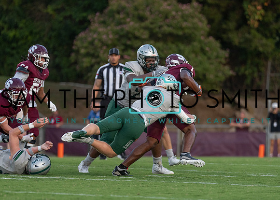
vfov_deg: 4.6
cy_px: 121
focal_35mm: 315
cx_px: 149
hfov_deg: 6.4
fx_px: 2502
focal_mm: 200
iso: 1000
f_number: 2.8
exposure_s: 1/1250
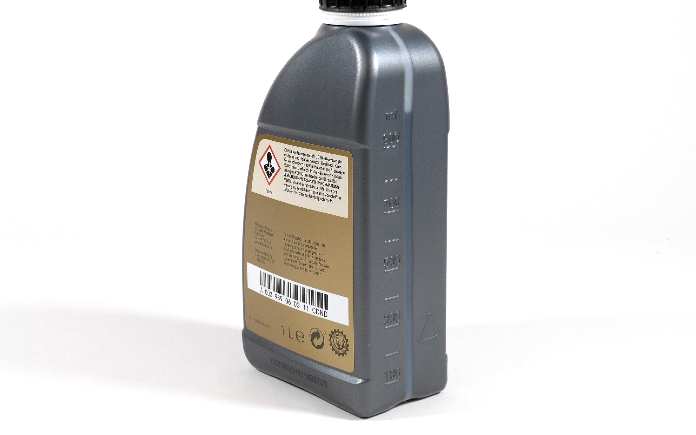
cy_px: 183
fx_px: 1176
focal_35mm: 62
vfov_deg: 20.9
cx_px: 346
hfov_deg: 33.0
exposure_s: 1/160
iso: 100
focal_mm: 10.5
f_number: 4
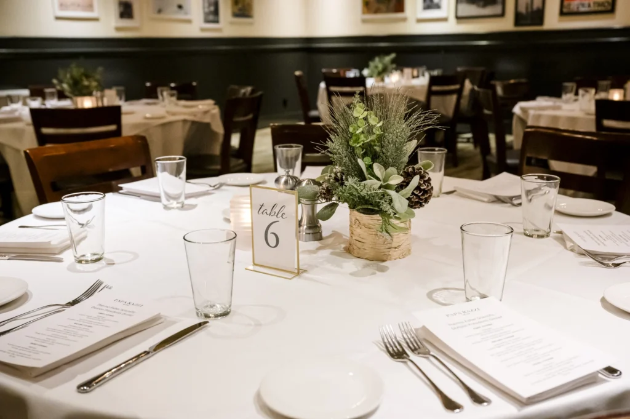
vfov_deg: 35.0
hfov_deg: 50.7
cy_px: 210
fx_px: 664
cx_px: 315
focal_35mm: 38
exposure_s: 1/250
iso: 5000
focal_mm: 38
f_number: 4.5
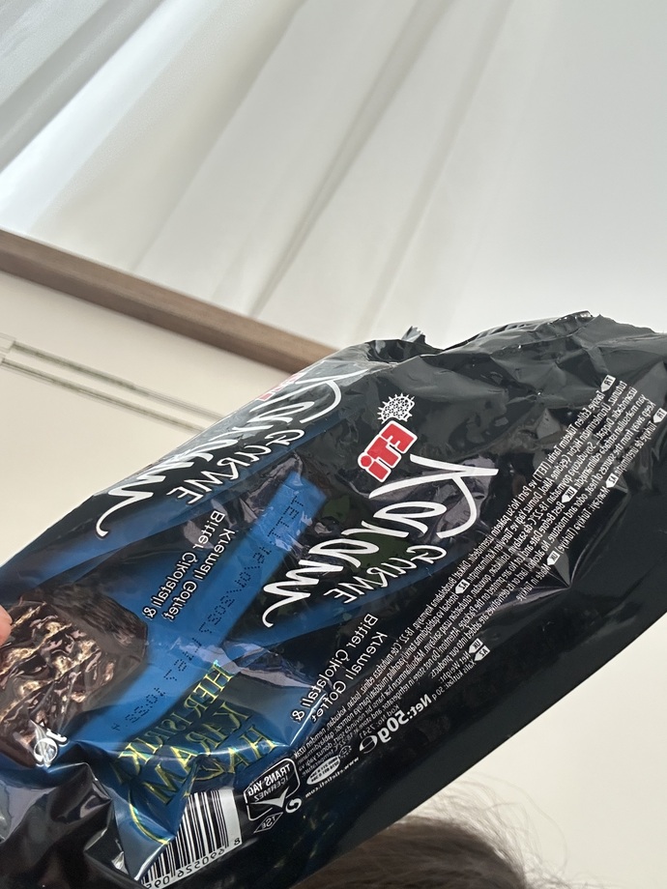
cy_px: 444
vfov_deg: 60.0
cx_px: 334
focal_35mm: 30
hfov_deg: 46.8
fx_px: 771
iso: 100
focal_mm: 2.69
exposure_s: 1/60
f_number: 1.9
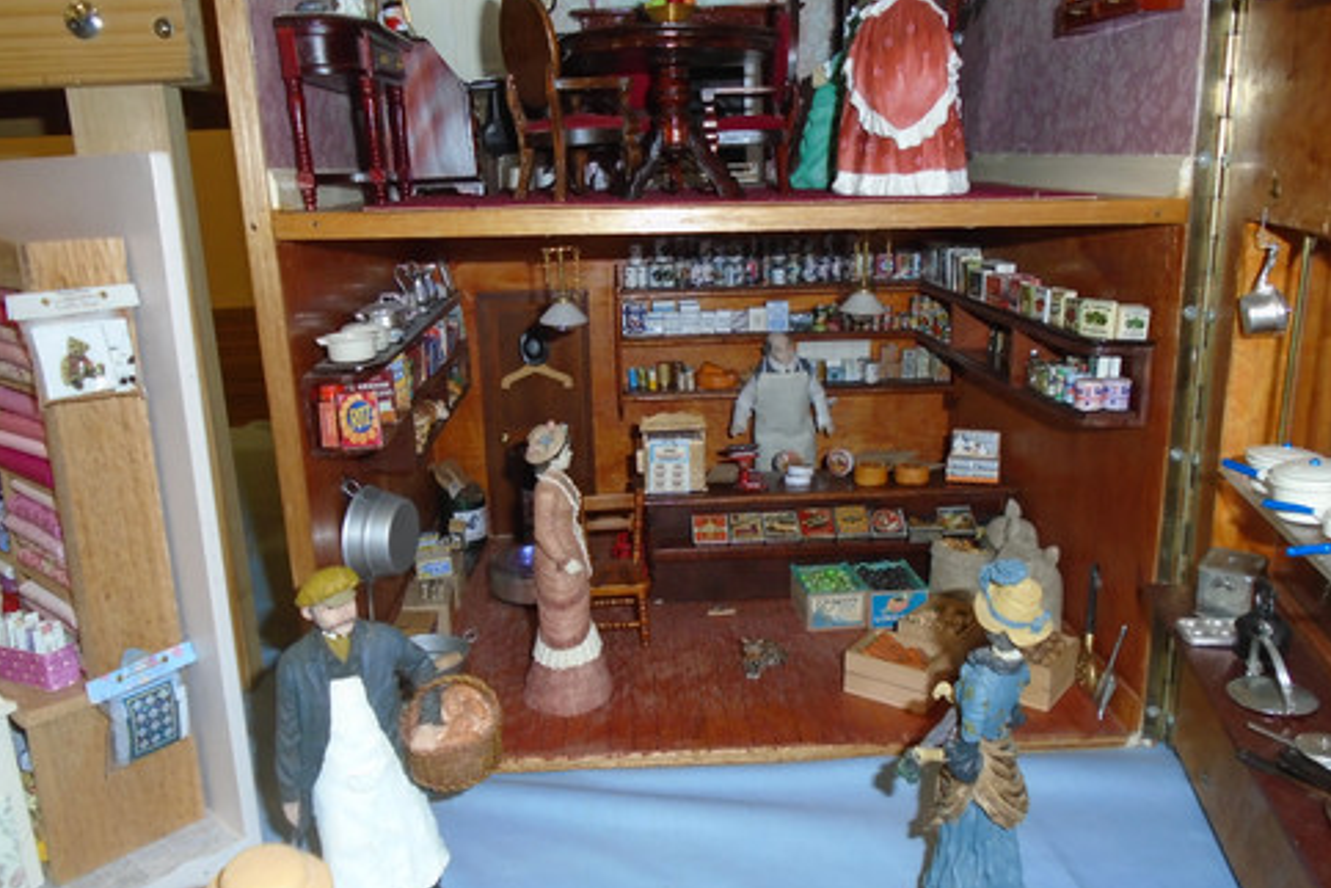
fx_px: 1035
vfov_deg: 46.4
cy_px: 454
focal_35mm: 28
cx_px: 661
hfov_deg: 65.5
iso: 200
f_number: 3.2
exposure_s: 1/30
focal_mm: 4.6
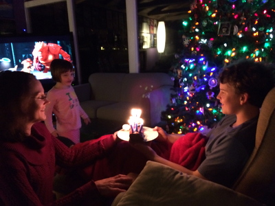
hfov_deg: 60.0
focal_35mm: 30
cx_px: 138
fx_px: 238
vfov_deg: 46.8
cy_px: 103
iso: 500
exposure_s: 1/15
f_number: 2.2
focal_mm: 4.12
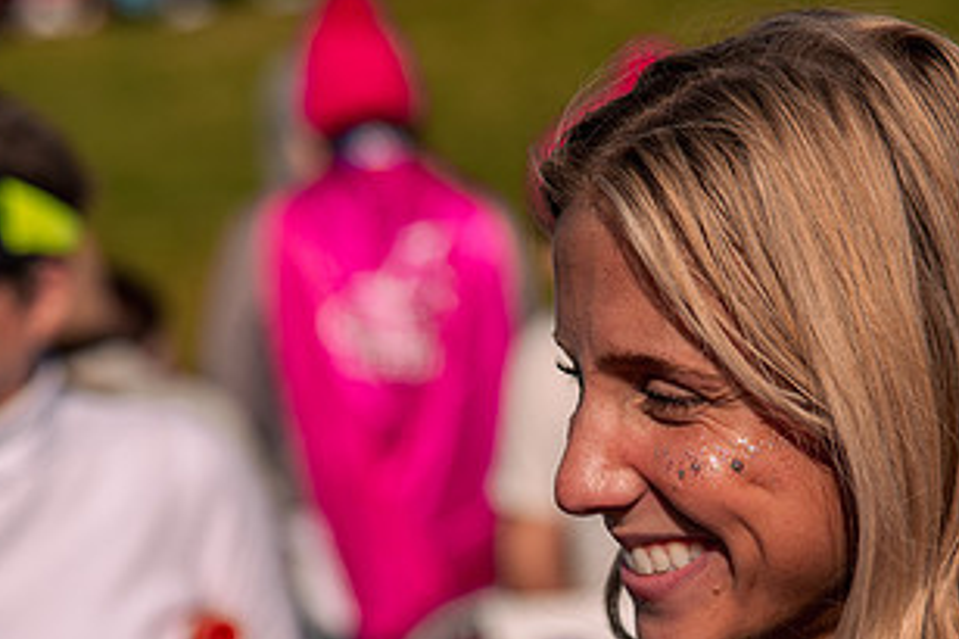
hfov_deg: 9.9
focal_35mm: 207
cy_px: 517
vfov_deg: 6.6
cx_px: 657
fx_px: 5511
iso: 200
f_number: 5
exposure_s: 1/2500
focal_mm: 110
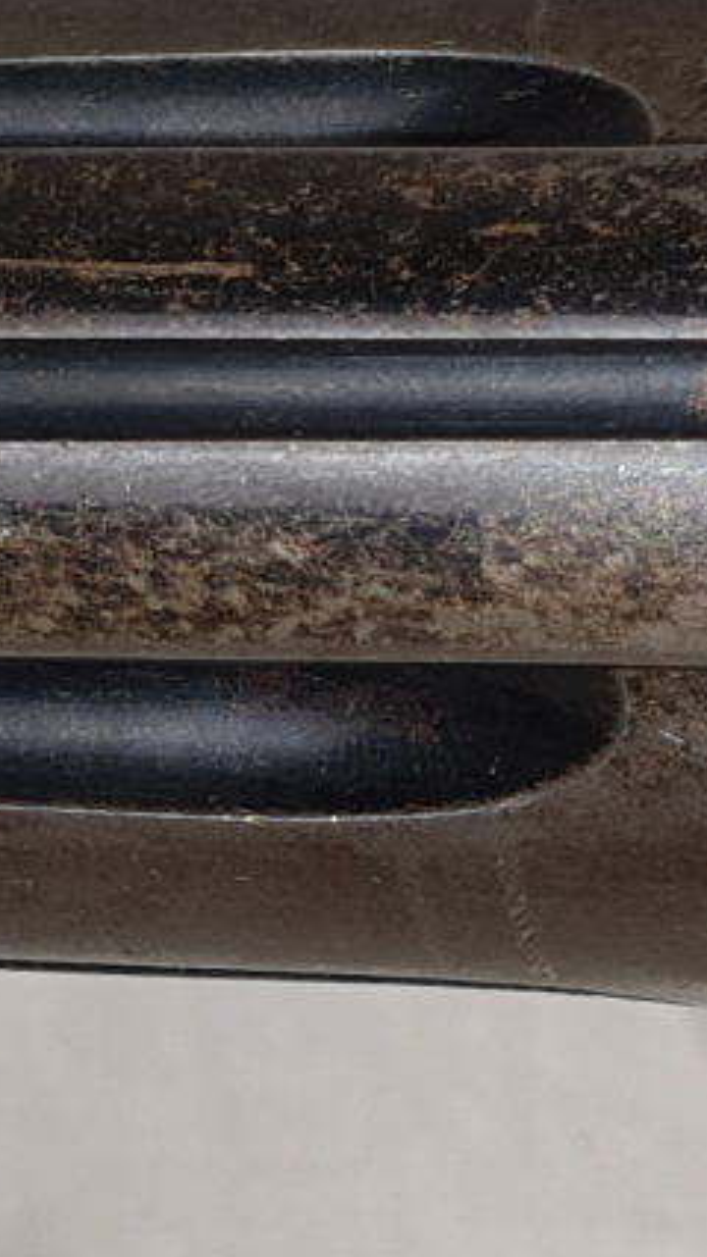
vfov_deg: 12.7
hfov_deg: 7.1
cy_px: 745
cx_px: 0
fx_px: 5669
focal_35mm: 170
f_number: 2.4
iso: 50
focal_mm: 4.3
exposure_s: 1/115
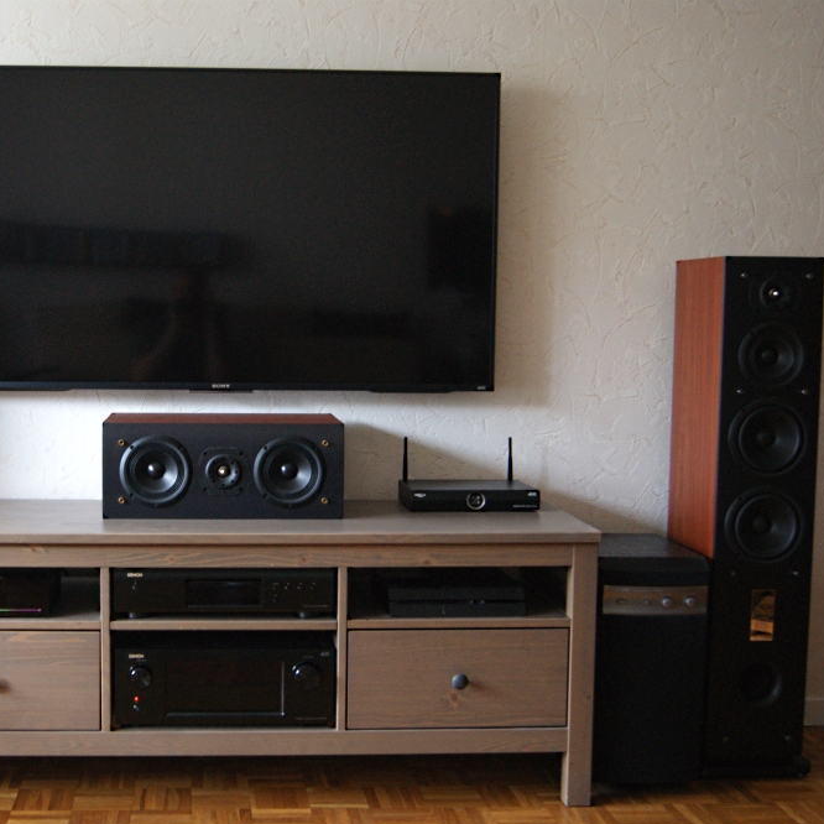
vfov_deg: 36.1
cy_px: 420
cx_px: 228
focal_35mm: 47
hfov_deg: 35.4
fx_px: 1266
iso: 400
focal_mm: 24
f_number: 4
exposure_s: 1/2.5
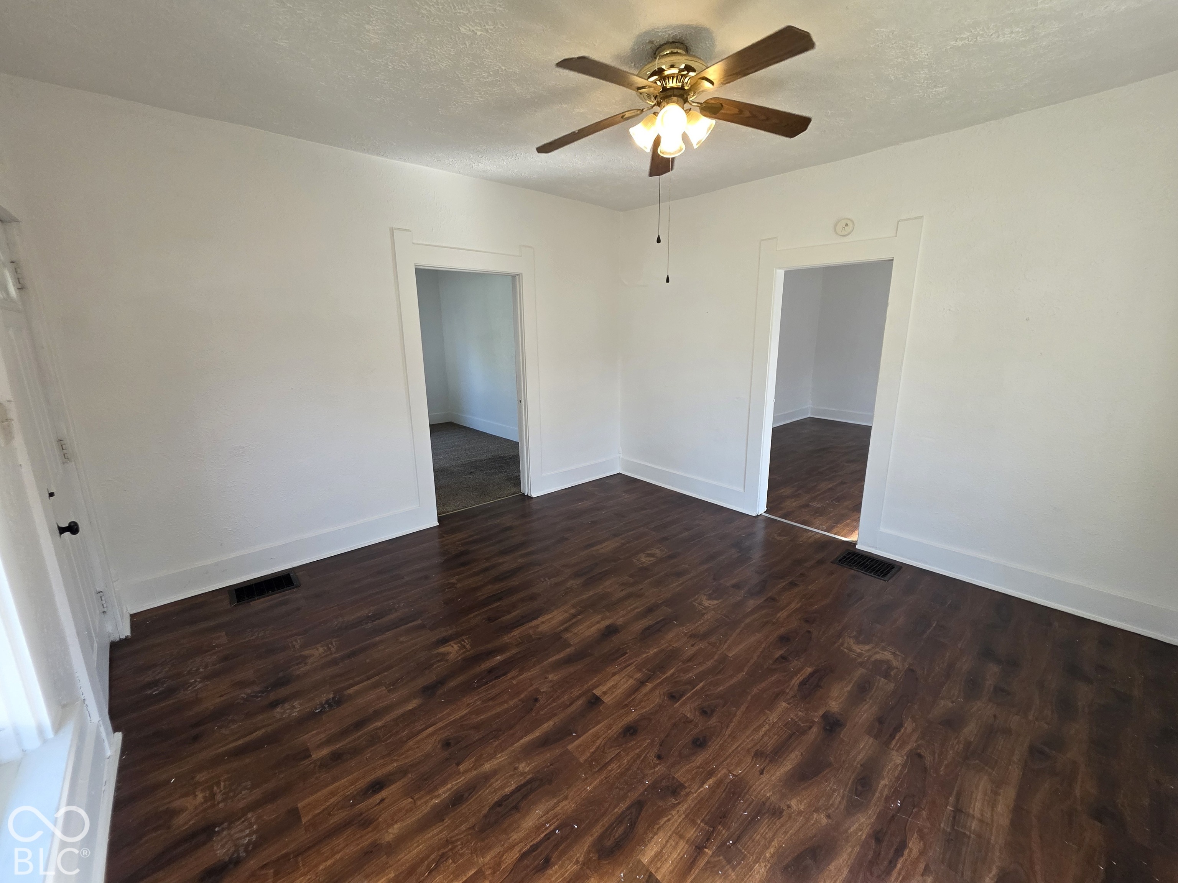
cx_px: 589
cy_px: 442
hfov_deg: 106.2
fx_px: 442
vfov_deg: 89.9
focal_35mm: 13
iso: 200
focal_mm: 2.2
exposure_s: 1/359
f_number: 1.9
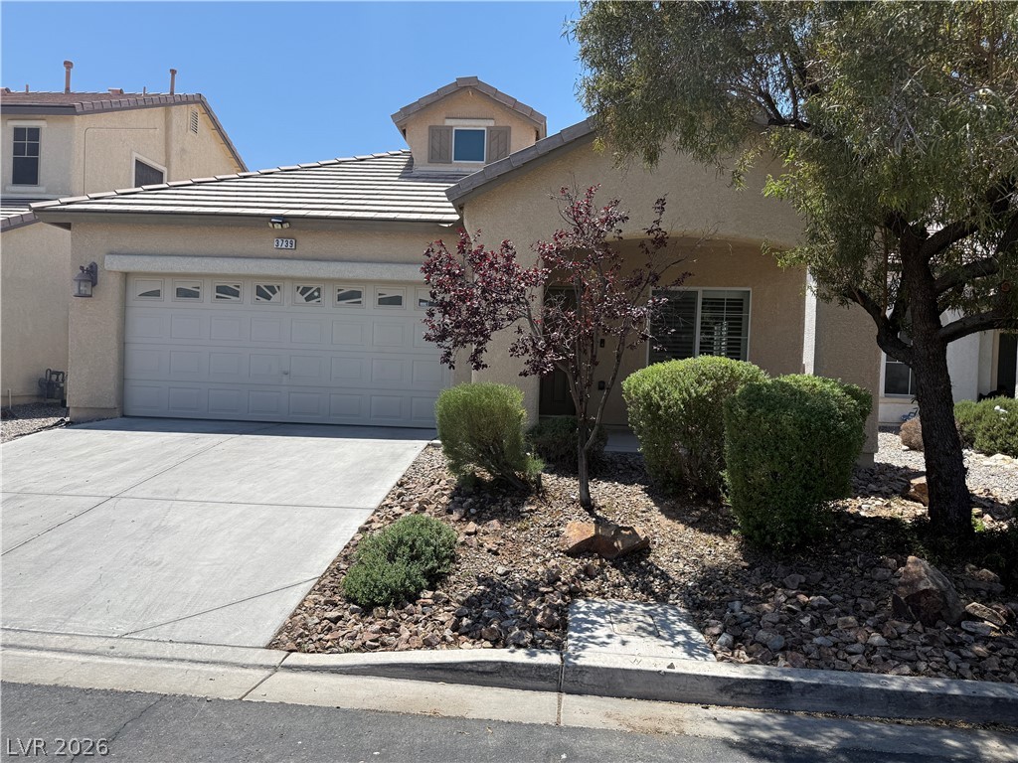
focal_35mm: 24
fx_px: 706
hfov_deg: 71.6
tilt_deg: -1.1
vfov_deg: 56.8
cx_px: 509
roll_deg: -2.5
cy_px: 382
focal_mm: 6.76
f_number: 1.78
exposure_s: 1/4673
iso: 80
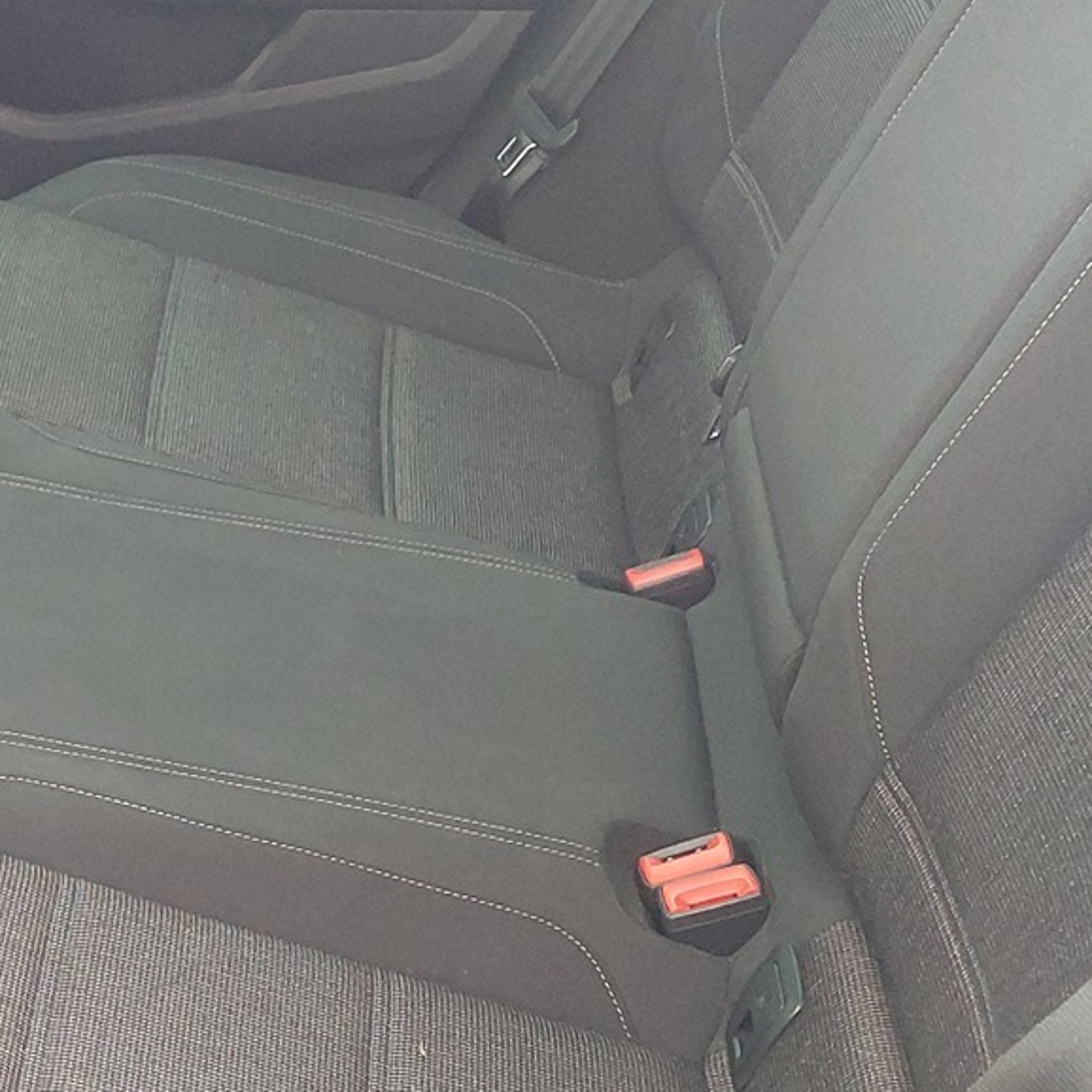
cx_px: 53
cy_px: 705
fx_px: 2641
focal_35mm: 74
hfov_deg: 22.6
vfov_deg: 23.3
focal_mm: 5.23
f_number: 1.8
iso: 250
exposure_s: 1/100
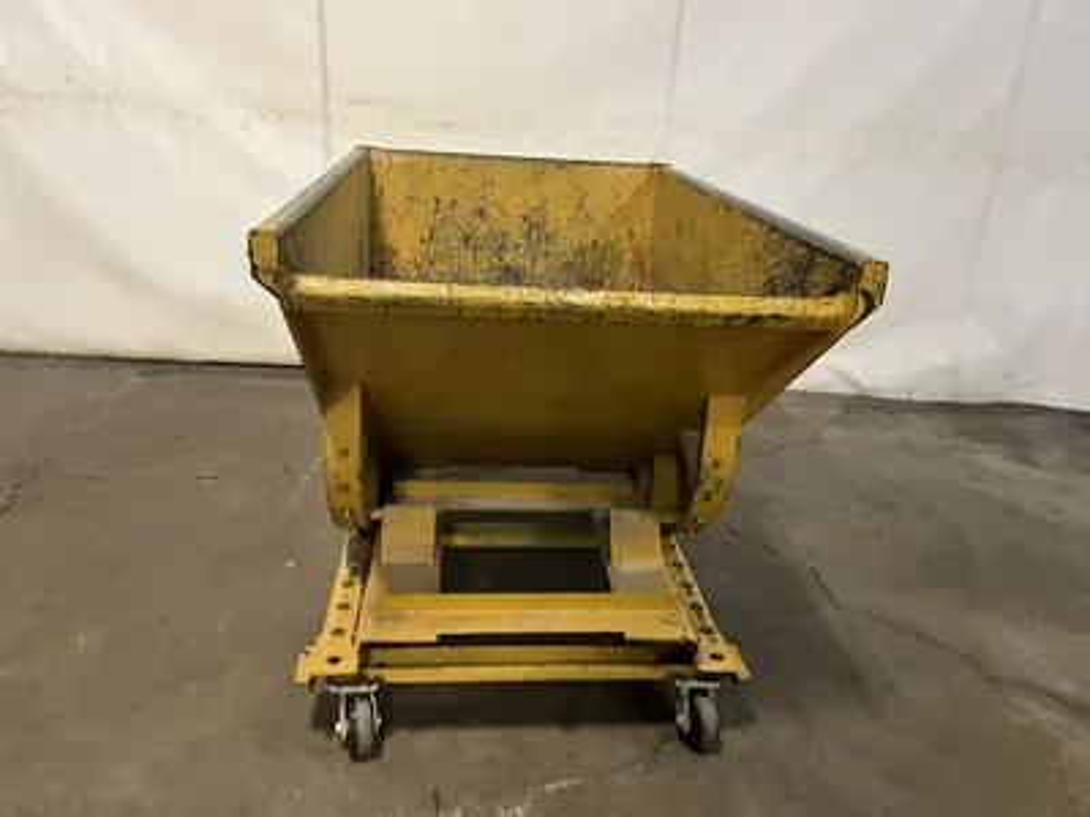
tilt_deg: -19.1
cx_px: 545
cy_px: 408
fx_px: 913
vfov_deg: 48.2
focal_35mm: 29
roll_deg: -4.1
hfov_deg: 61.7
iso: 320
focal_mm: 3
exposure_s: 1/46
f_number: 1.8
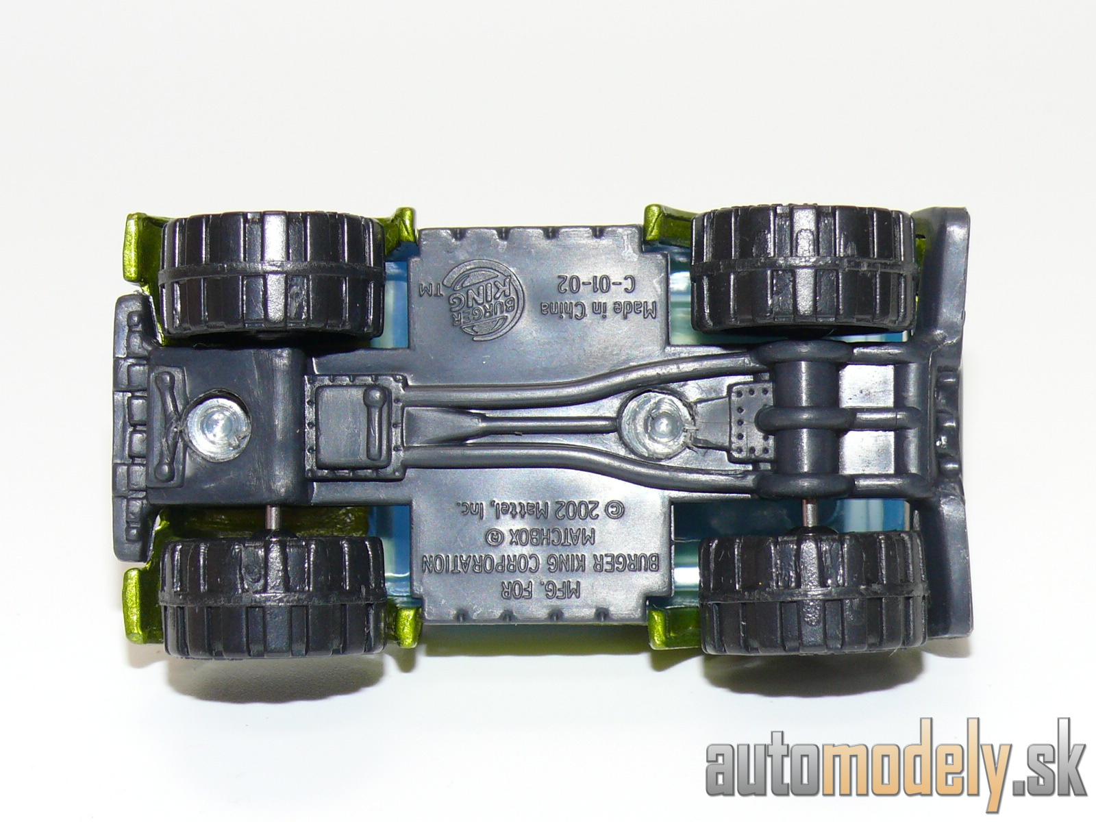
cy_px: 411
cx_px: 548
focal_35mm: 108
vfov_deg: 13.7
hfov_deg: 18.2
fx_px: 3419
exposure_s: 1/30
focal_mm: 13.8
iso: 100
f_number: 4
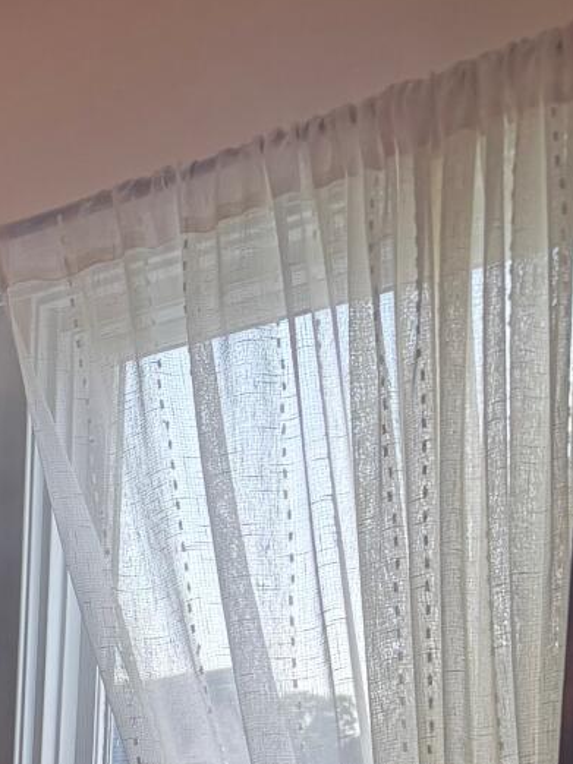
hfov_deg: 14.5
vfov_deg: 17.9
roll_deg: +1.3
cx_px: -382
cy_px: 1289
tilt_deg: -8.0
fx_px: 2032
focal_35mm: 92
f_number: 1.78
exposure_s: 1/120
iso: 100
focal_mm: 6.76
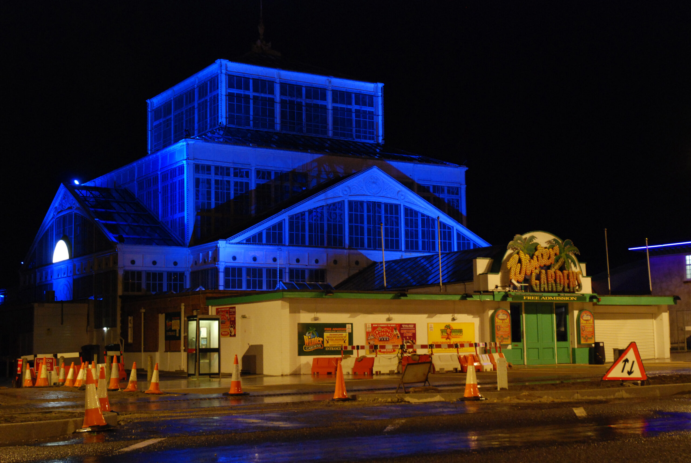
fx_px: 1009
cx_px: 346
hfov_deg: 37.8
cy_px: 232
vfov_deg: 25.8
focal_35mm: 52
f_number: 4.5
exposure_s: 1/8
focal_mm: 35
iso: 1000
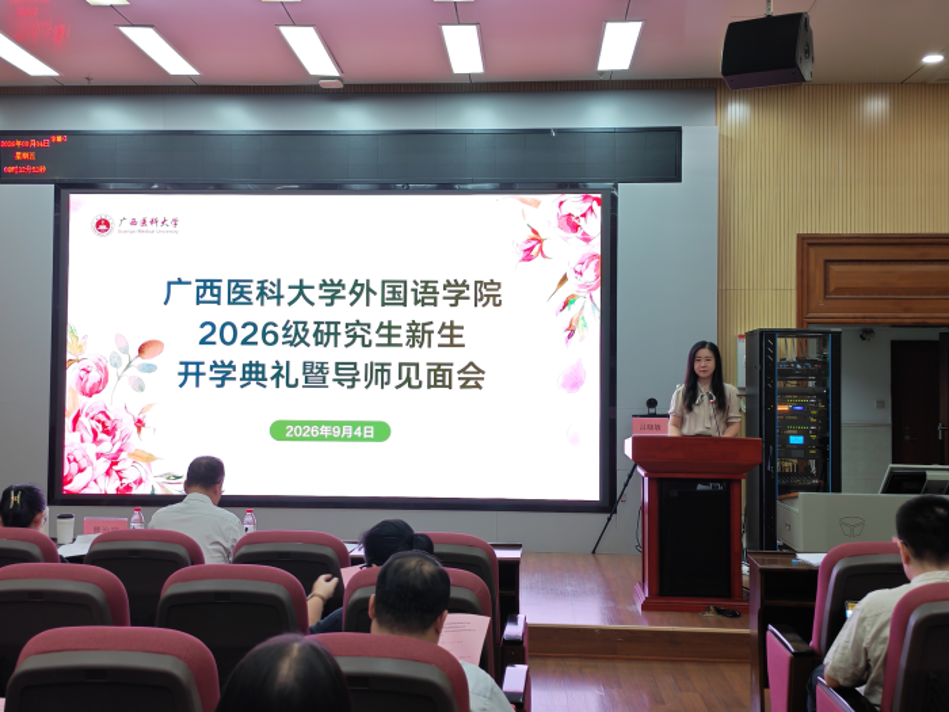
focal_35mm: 40
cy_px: 356
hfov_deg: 46.8
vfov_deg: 36.0
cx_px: 474
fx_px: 1097
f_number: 1.9
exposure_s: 1/60
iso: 250
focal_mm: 6.12
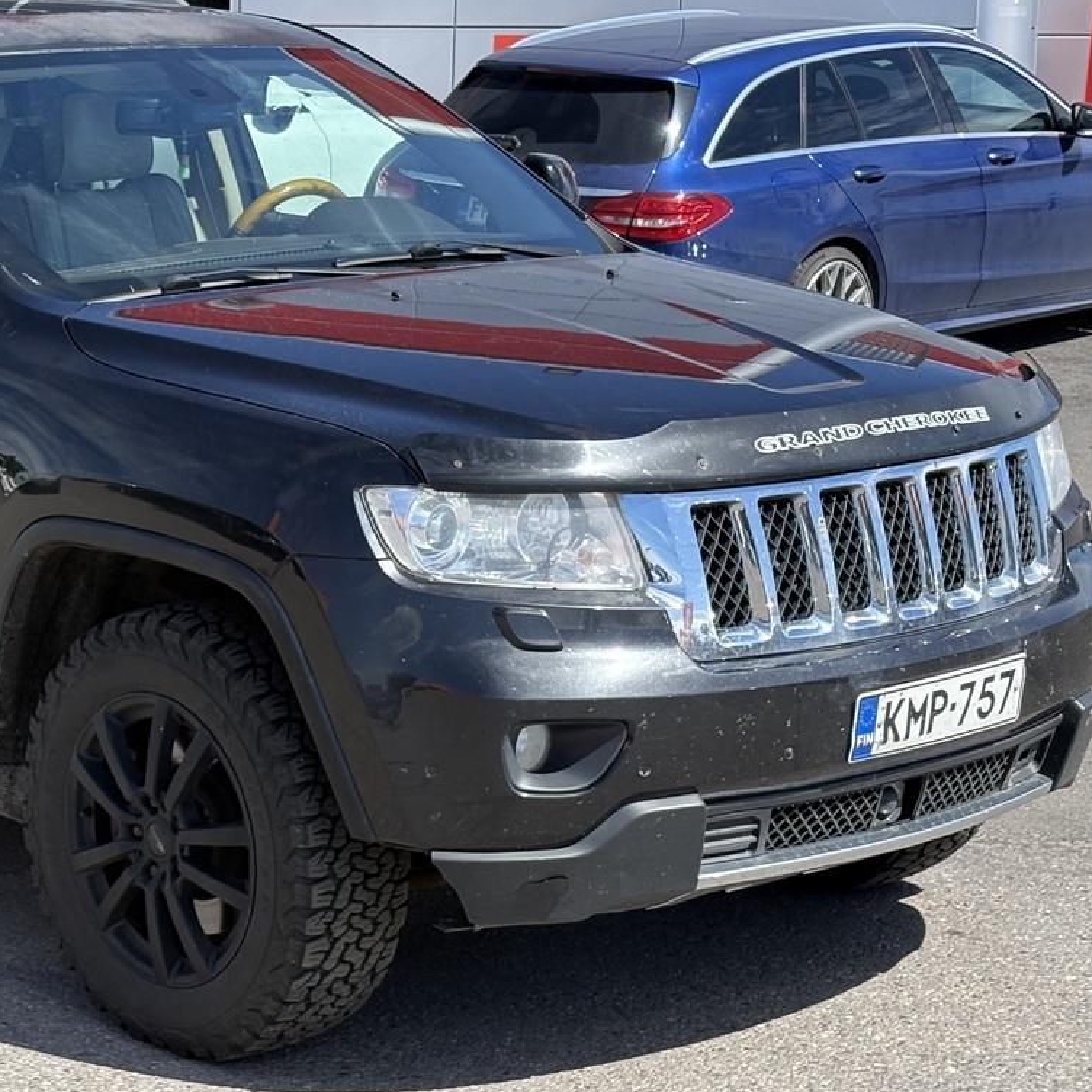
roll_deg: -0.5
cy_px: 534
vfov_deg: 19.7
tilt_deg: -8.4
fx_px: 3141
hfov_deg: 19.4
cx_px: 155
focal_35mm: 88
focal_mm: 5.96
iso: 50
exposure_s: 1/1709
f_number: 1.6
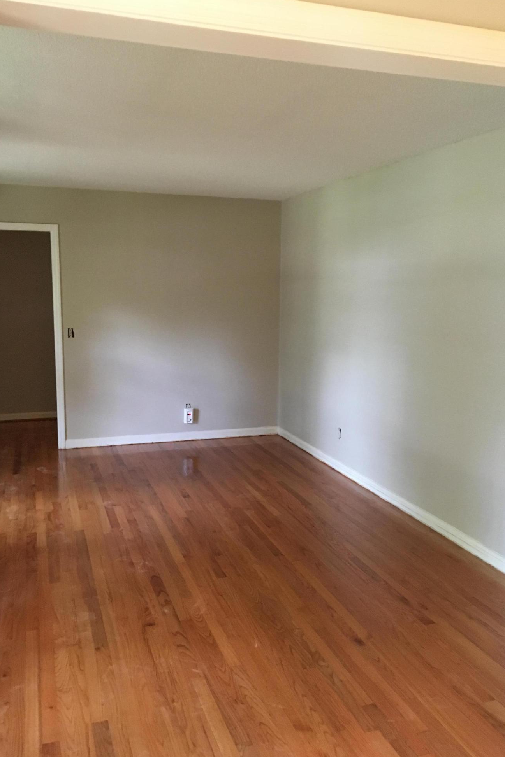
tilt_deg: -6.8
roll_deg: -0.7
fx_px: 652
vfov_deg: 60.3
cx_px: 250
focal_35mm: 31
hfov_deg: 42.3
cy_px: 381
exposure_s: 1/30
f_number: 2.2
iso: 200
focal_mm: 4.15
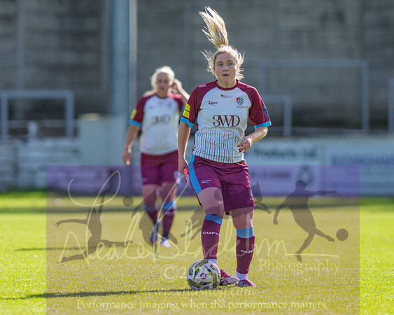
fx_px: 6732
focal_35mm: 578
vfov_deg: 2.7
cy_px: 136
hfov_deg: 3.4
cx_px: 183
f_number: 2.8
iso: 200
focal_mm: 300
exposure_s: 1/3200
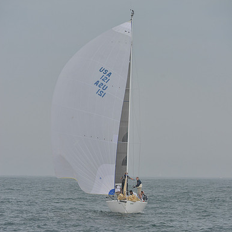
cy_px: 132
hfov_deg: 6.5
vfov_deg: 6.5
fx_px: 2040
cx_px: 116
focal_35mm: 269
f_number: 5
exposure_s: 1/800
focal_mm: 210
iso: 280
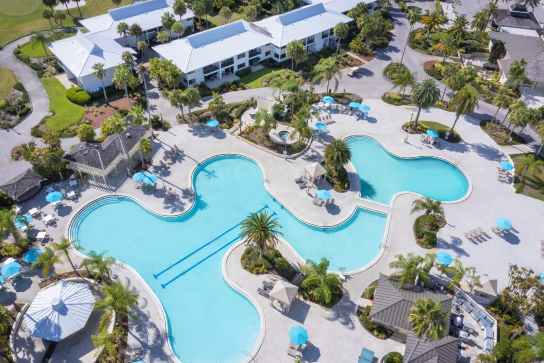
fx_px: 423
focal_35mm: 28
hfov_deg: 65.5
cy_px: 182
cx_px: 272
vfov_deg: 46.4
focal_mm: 10.26
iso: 200
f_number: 11
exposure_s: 1/30
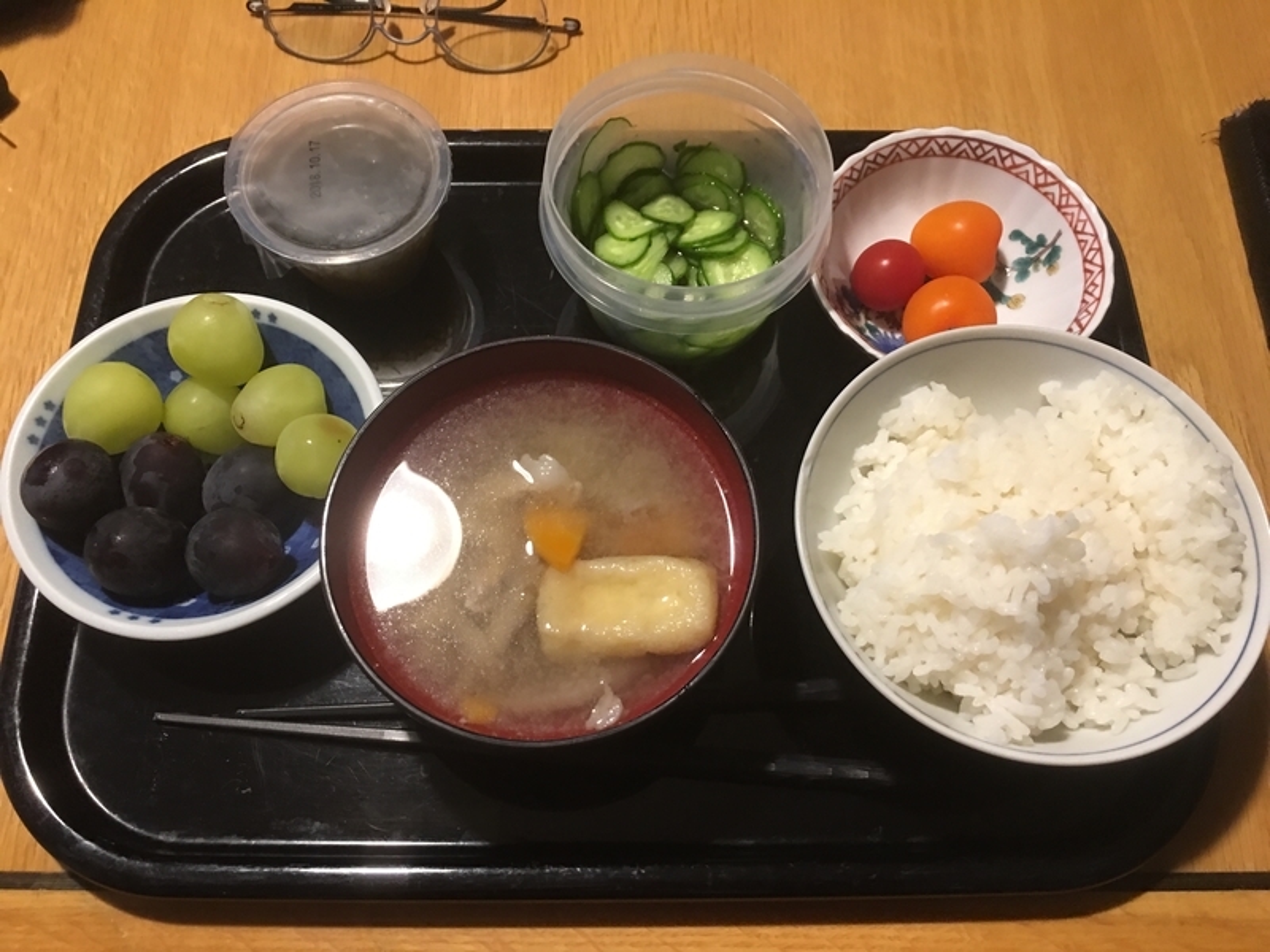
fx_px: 1064
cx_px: 635
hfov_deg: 61.7
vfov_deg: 48.2
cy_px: 476
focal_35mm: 29
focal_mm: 4.15
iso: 50
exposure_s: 1/4
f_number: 2.2
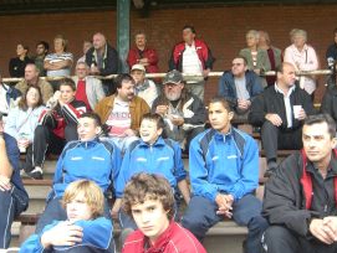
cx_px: 154
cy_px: 97
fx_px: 546
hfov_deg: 34.3
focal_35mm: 56
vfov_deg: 26.1
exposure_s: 1/60
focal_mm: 7.9
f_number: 2.8
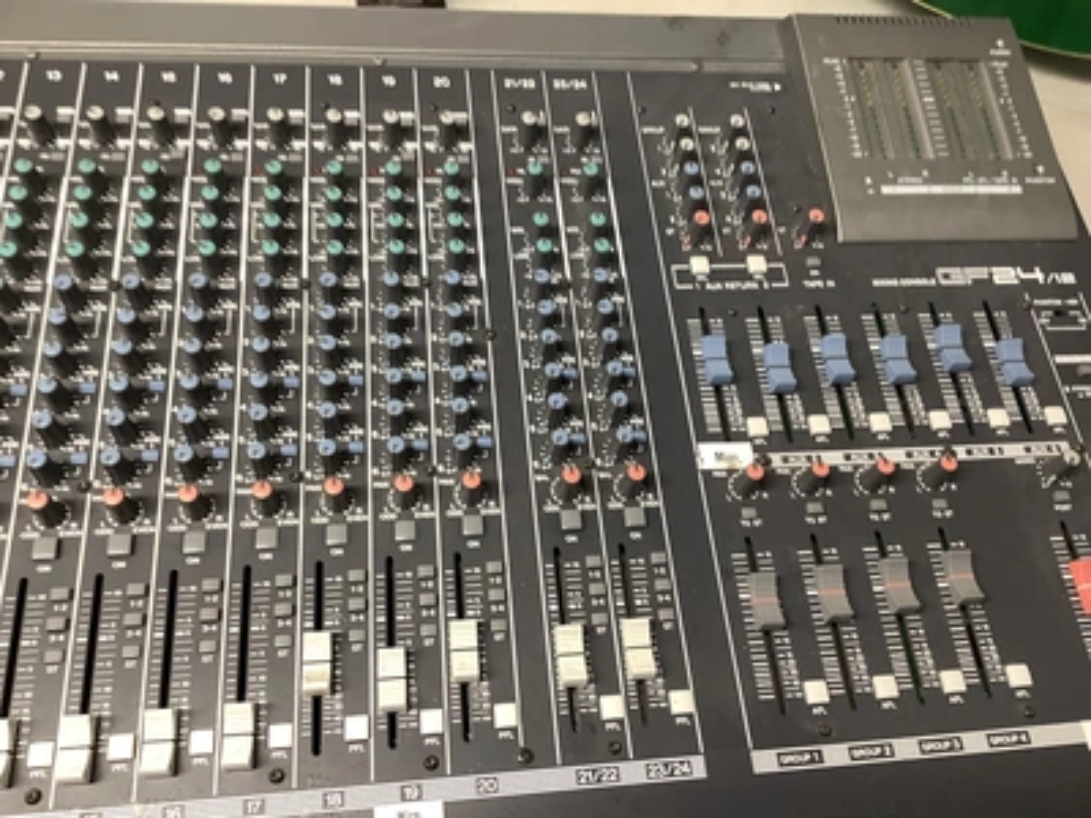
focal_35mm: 31
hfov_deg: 58.4
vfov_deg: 45.4
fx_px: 977
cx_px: 546
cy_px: 409
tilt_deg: -54.0
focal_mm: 3.3
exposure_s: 1/60
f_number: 2.4
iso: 125
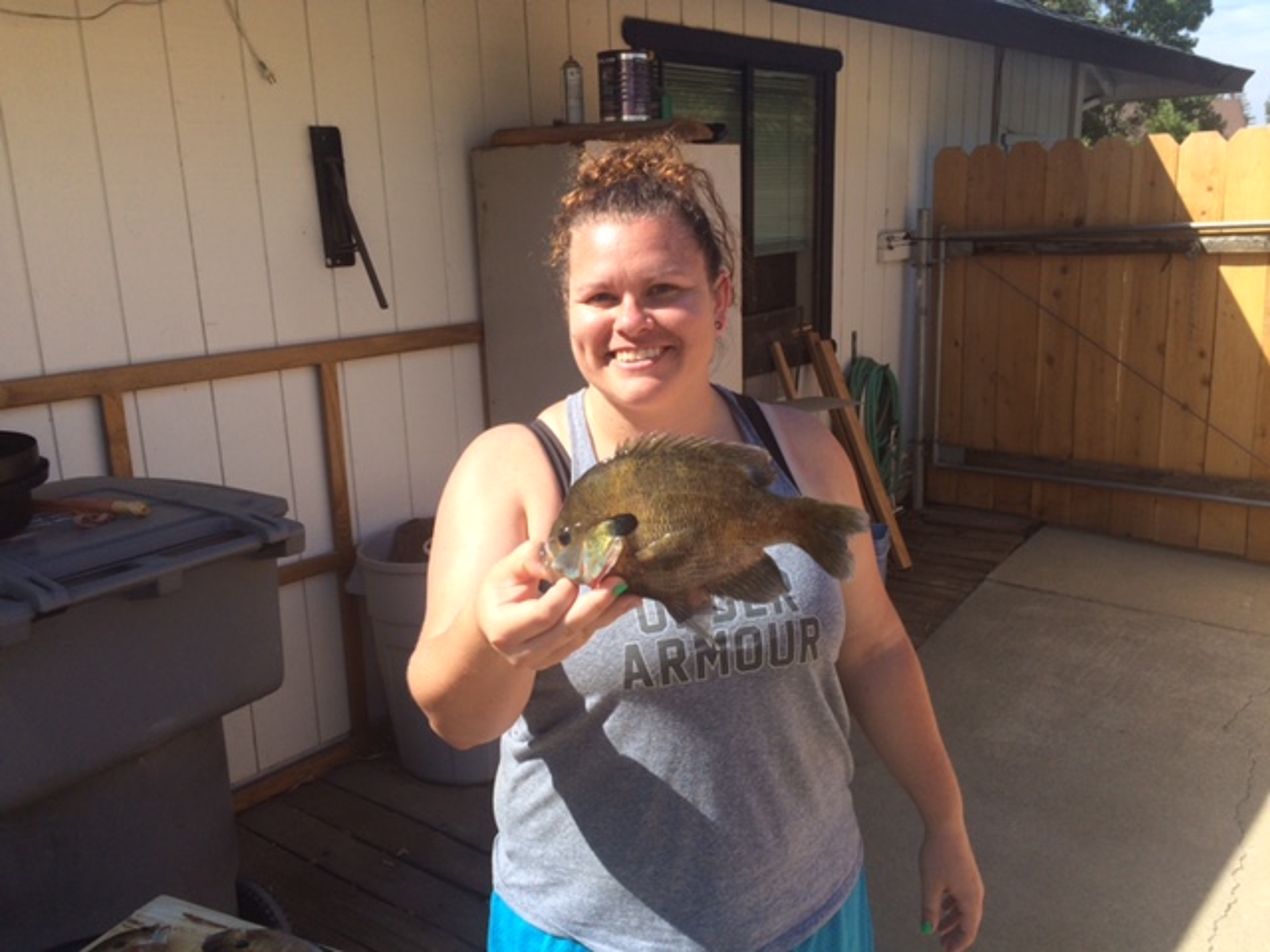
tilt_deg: -15.3
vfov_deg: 48.2
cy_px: 476
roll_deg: +3.5
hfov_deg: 61.7
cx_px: 635
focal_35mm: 29
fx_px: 1064
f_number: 2.2
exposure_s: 1/1172
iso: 32
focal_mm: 4.15
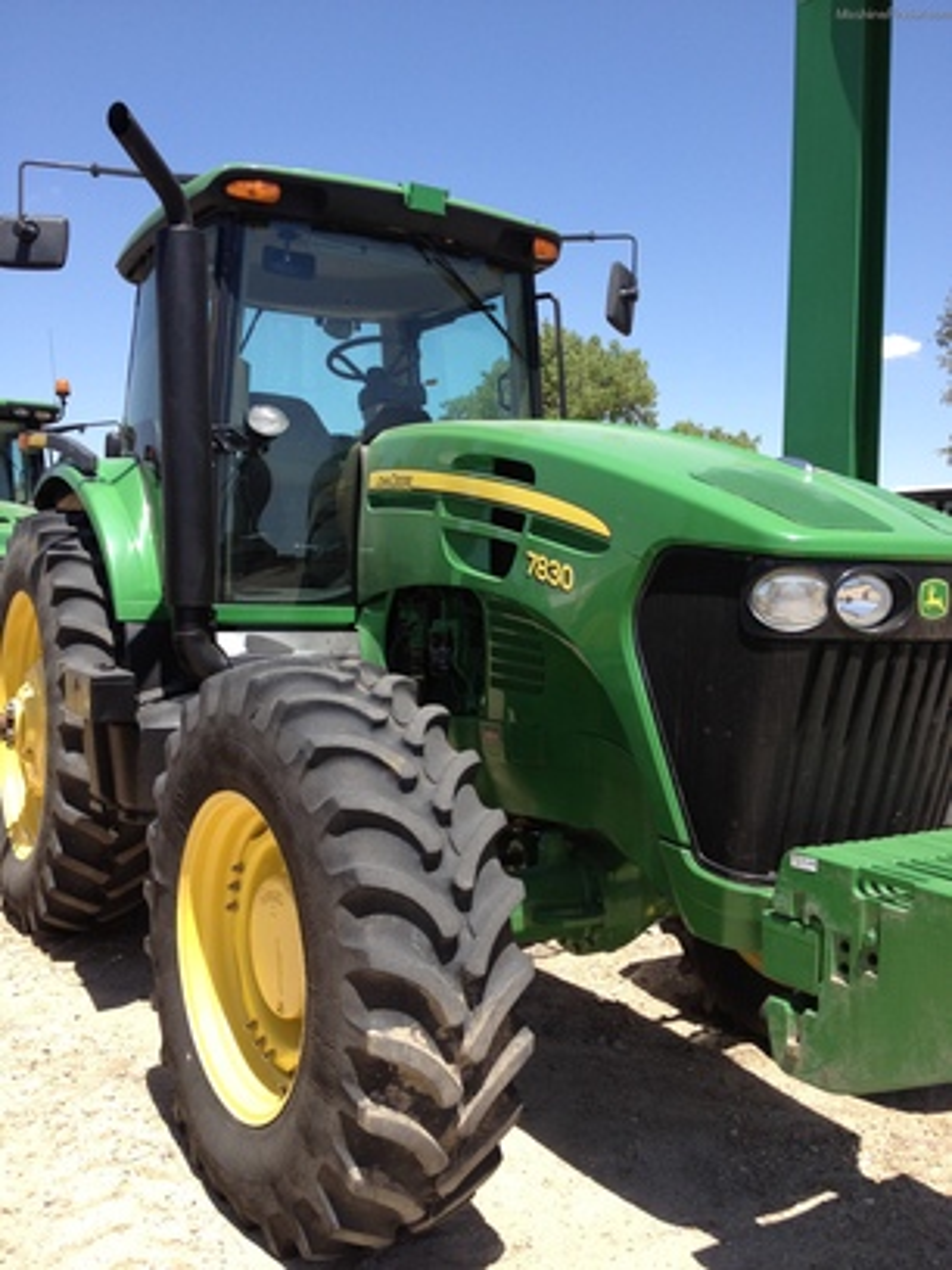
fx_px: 1283
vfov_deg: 52.6
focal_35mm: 35
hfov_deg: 40.7
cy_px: 635
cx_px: 476
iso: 64
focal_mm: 4.28
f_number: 2.4
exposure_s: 1/968
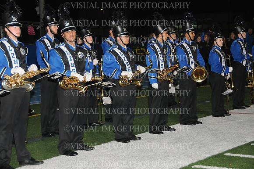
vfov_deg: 14.7
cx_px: 127
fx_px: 655
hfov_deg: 21.9
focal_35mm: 93
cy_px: 84
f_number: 4.8
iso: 1000
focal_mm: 62
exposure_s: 1/125
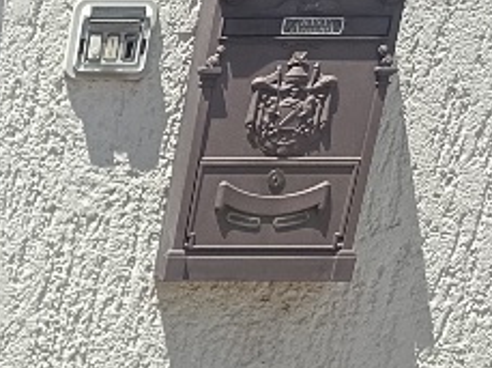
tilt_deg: -26.2
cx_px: -634
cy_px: 953
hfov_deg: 12.7
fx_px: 1788
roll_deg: +1.7
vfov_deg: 9.9
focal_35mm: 126
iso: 80
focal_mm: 6.86
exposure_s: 1/2882
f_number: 1.78
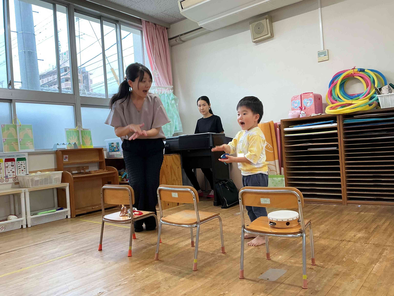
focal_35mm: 29
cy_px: 148
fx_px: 330
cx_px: 197
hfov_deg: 61.7
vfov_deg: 48.2
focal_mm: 3
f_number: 1.8
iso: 64
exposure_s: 1/120
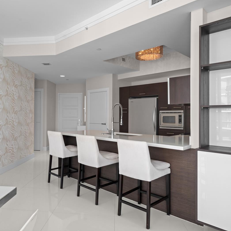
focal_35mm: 26
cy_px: 114
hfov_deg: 60.4
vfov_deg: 60.9
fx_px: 196
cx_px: 92
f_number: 8
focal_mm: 20
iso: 400
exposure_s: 1/25
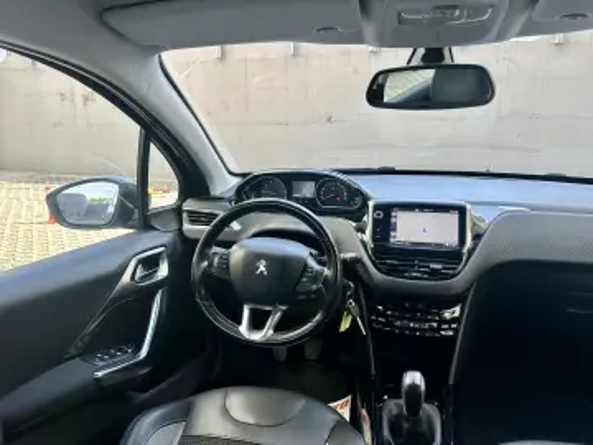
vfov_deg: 56.8
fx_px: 411
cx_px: 296
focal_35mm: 24
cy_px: 222
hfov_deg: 71.6
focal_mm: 6.86
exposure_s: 1/314
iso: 80
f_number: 1.78
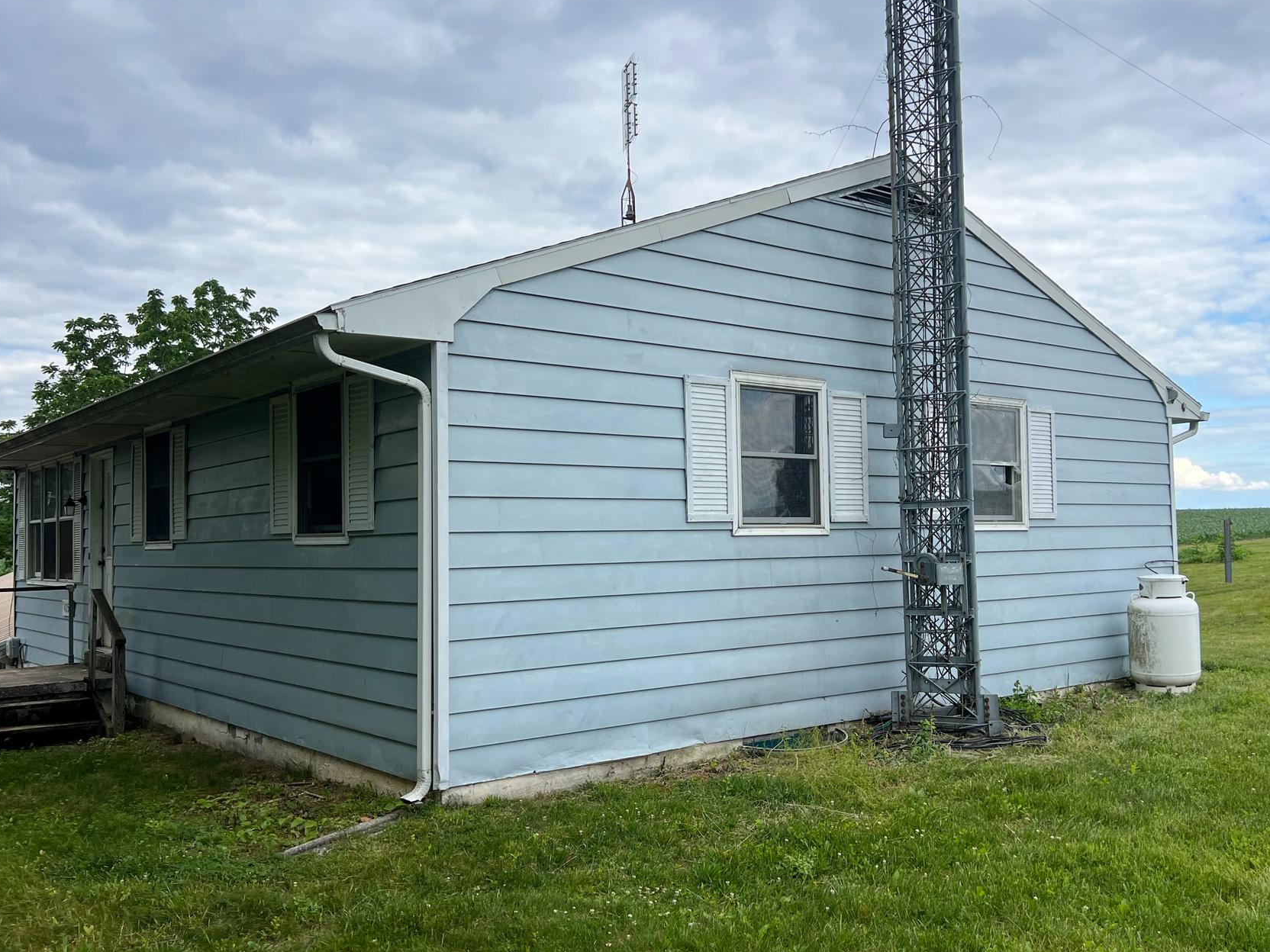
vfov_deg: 44.1
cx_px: 721
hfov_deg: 56.6
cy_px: 502
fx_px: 1174
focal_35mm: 32
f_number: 1.5
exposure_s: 1/2513
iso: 50
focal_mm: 5.7
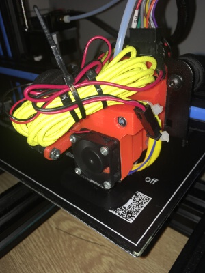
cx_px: 102
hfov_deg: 48.2
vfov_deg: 61.7
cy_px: 136
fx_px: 229
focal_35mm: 29
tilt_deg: -28.7
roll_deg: +3.6
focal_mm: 4.15
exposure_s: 1/93
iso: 25
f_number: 2.2
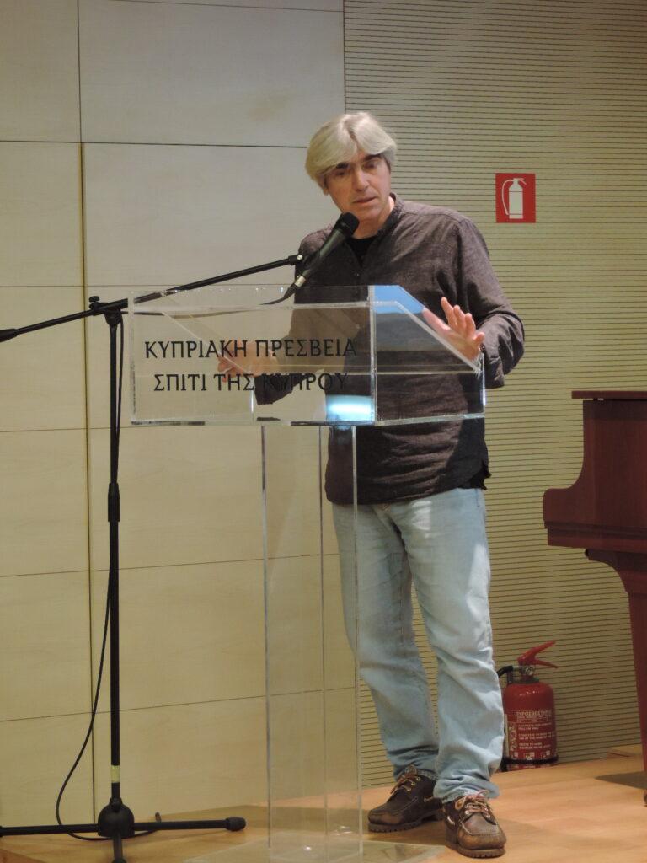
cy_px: 432
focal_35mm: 120
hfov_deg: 12.3
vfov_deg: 16.4
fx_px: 2991
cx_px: 324
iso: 640
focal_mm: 21.4
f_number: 4.2
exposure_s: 1/25
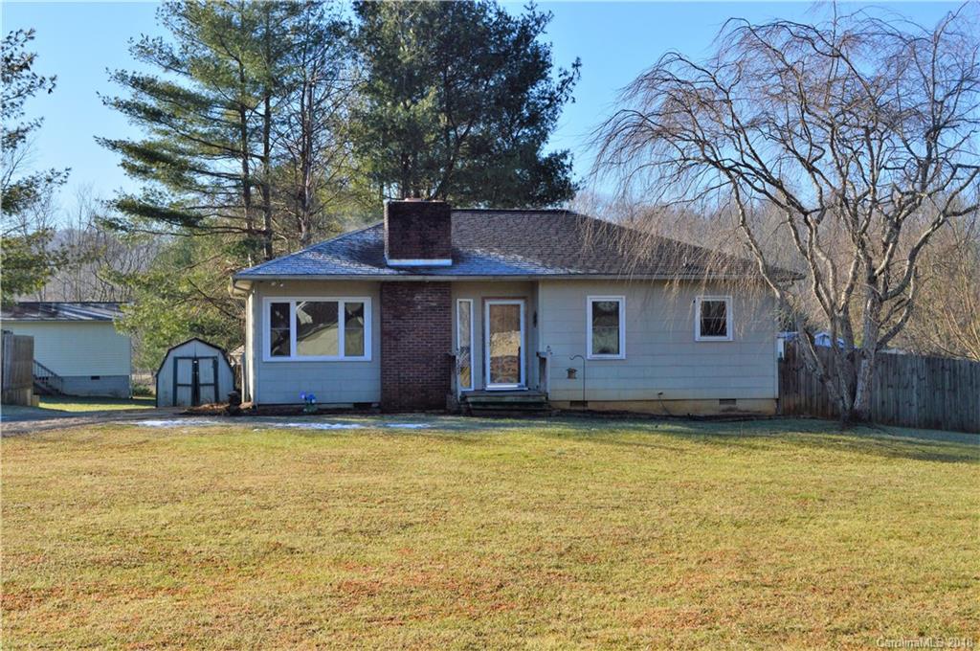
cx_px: 490
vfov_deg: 26.4
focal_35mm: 51
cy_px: 326
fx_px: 1387
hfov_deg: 38.9
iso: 400
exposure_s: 1/400
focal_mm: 34
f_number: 11
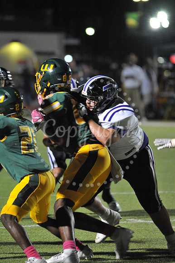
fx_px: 2920
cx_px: 88
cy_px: 132
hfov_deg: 3.4
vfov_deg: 5.2
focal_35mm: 400
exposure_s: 1/200
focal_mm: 400
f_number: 7.1
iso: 6400
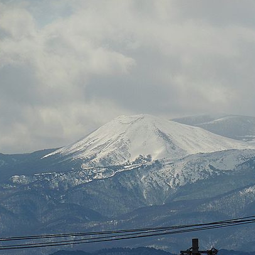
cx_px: 171
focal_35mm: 448
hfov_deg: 3.9
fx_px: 3734
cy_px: 153
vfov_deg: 3.9
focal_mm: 52.5
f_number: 5.8
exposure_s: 1/1500
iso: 125
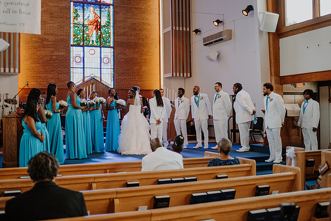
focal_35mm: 43
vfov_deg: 31.3
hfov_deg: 45.5
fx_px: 395
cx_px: 153
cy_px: 104
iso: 2000
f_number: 1.8
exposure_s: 1/1250
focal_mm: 35
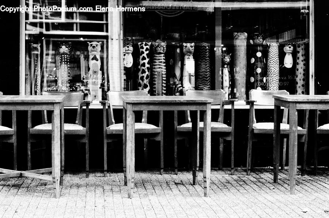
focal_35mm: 75
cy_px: 109
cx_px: 164
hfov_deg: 27.0
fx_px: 684
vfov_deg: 18.1
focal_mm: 50
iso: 800
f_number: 5
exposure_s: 1/25
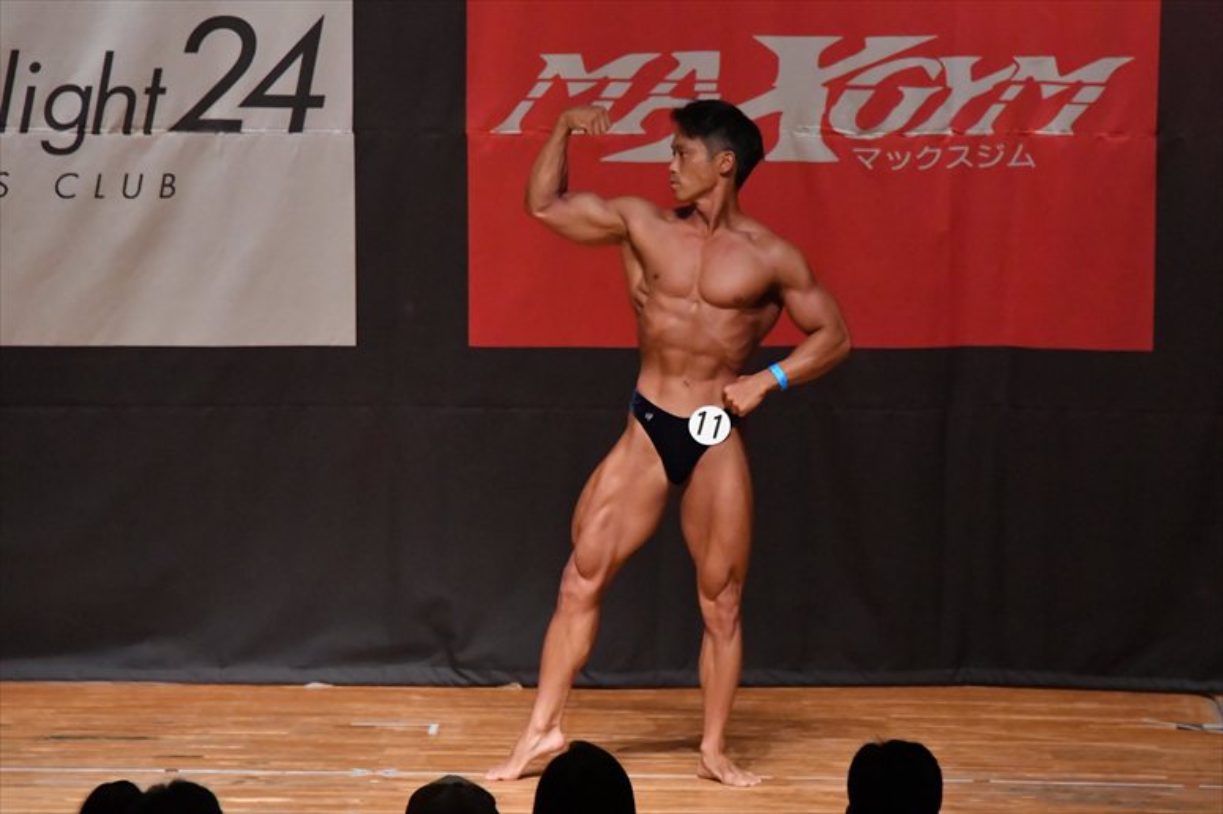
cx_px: 612
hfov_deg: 7.2
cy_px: 407
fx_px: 9677
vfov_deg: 4.8
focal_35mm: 285
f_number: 5.6
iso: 10000
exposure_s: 1/400
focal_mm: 190
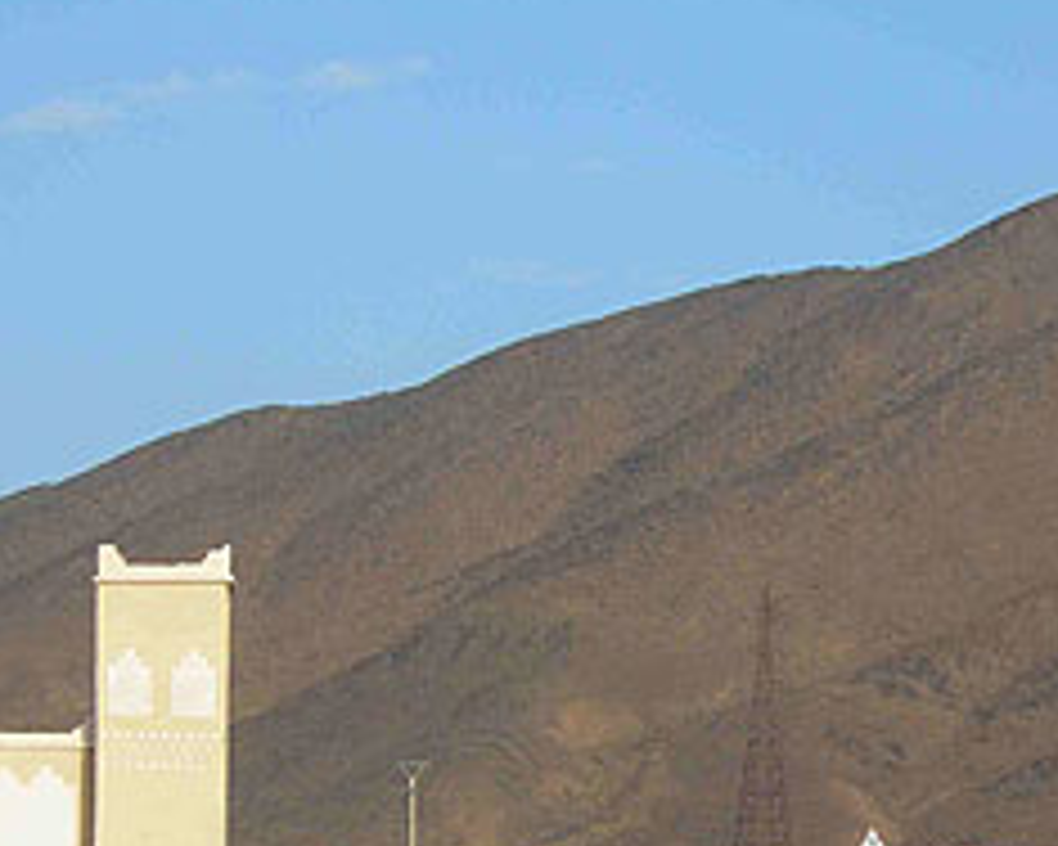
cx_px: 716
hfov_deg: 11.2
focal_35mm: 172
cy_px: 693
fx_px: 5386
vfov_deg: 9.0
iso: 50
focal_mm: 19.1
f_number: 7.3
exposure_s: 1/152
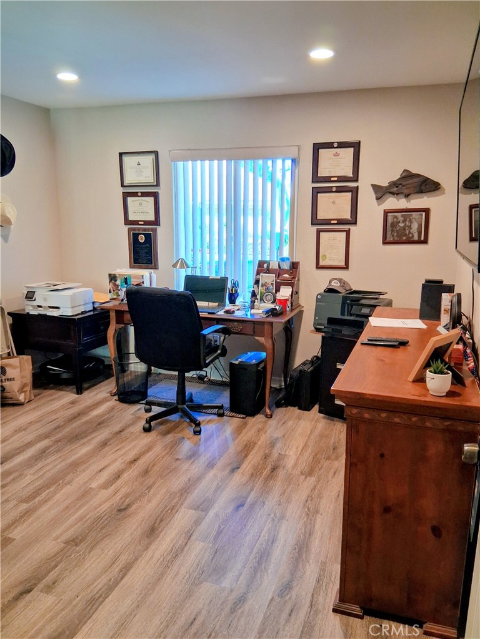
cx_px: 240
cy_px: 320
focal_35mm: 26
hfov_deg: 53.1
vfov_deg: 67.3
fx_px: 481
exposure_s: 1/60
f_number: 1.8
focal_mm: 3.98
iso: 250
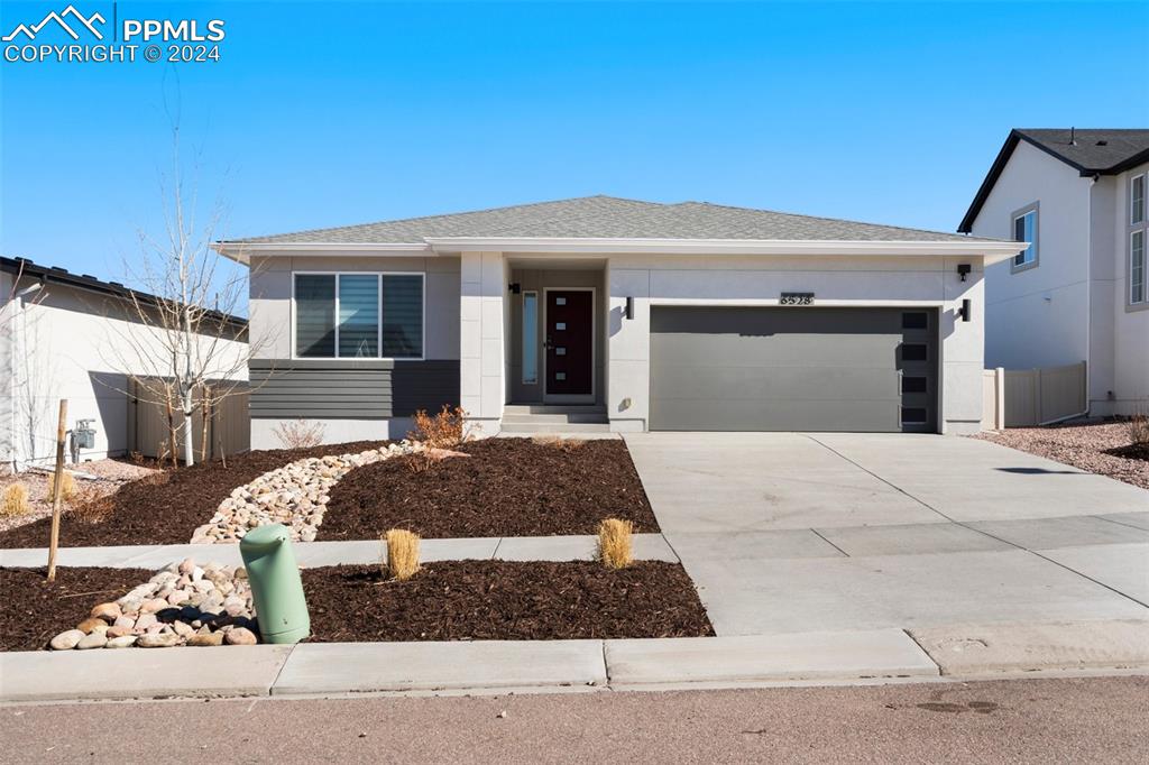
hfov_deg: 60.3
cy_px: 382
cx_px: 574
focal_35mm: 31
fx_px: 989
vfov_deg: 42.3
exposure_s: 1/50
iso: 160
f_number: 14
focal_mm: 31
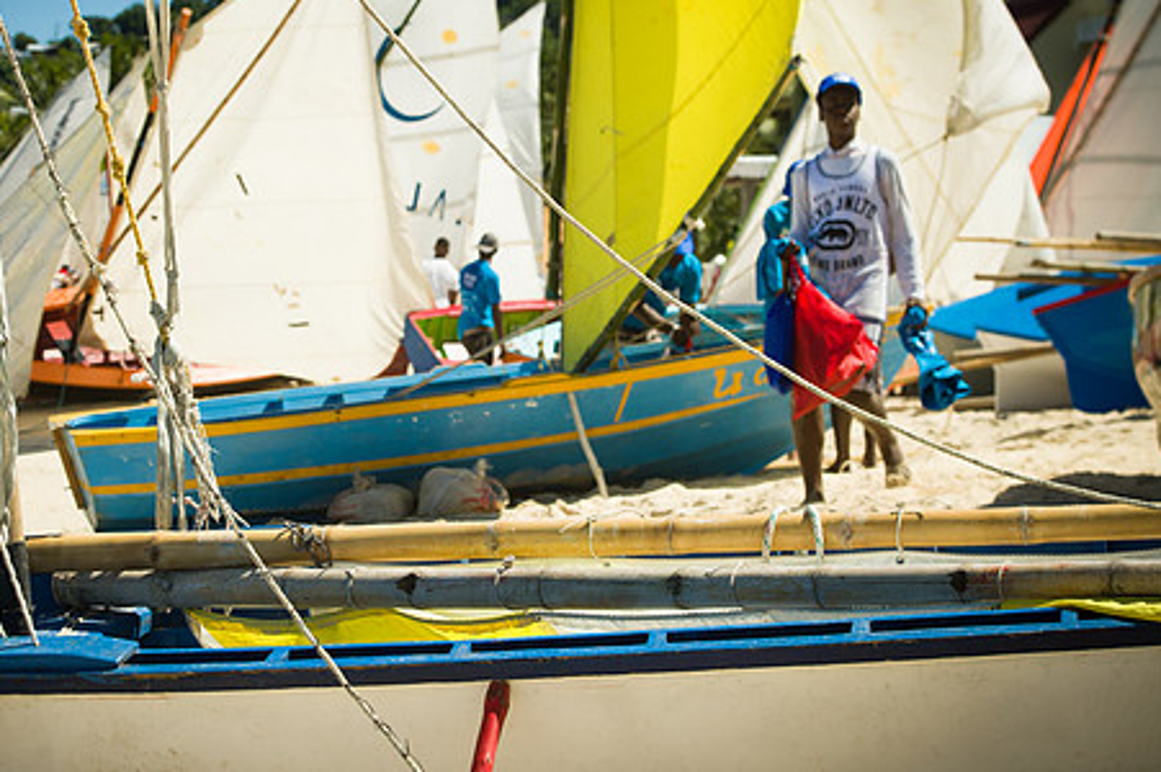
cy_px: 342
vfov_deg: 15.2
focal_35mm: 90
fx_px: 2900
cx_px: 438
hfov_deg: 22.6
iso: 100
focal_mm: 70
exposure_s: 1/400
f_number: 8
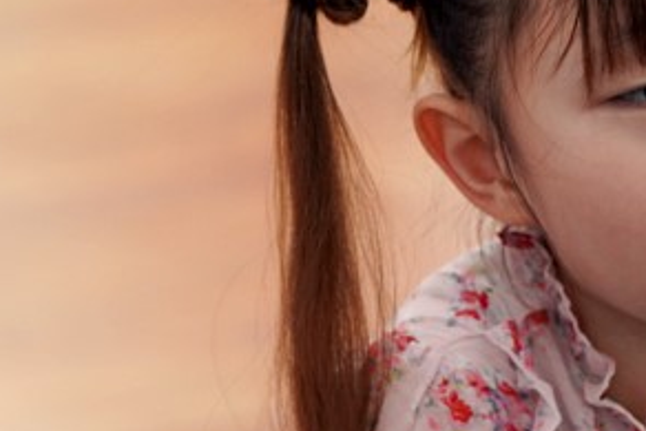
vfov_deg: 3.9
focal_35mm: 354
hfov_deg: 5.8
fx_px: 6355
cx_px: 409
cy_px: 203
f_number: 4
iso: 1000
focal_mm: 115
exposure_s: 1/160
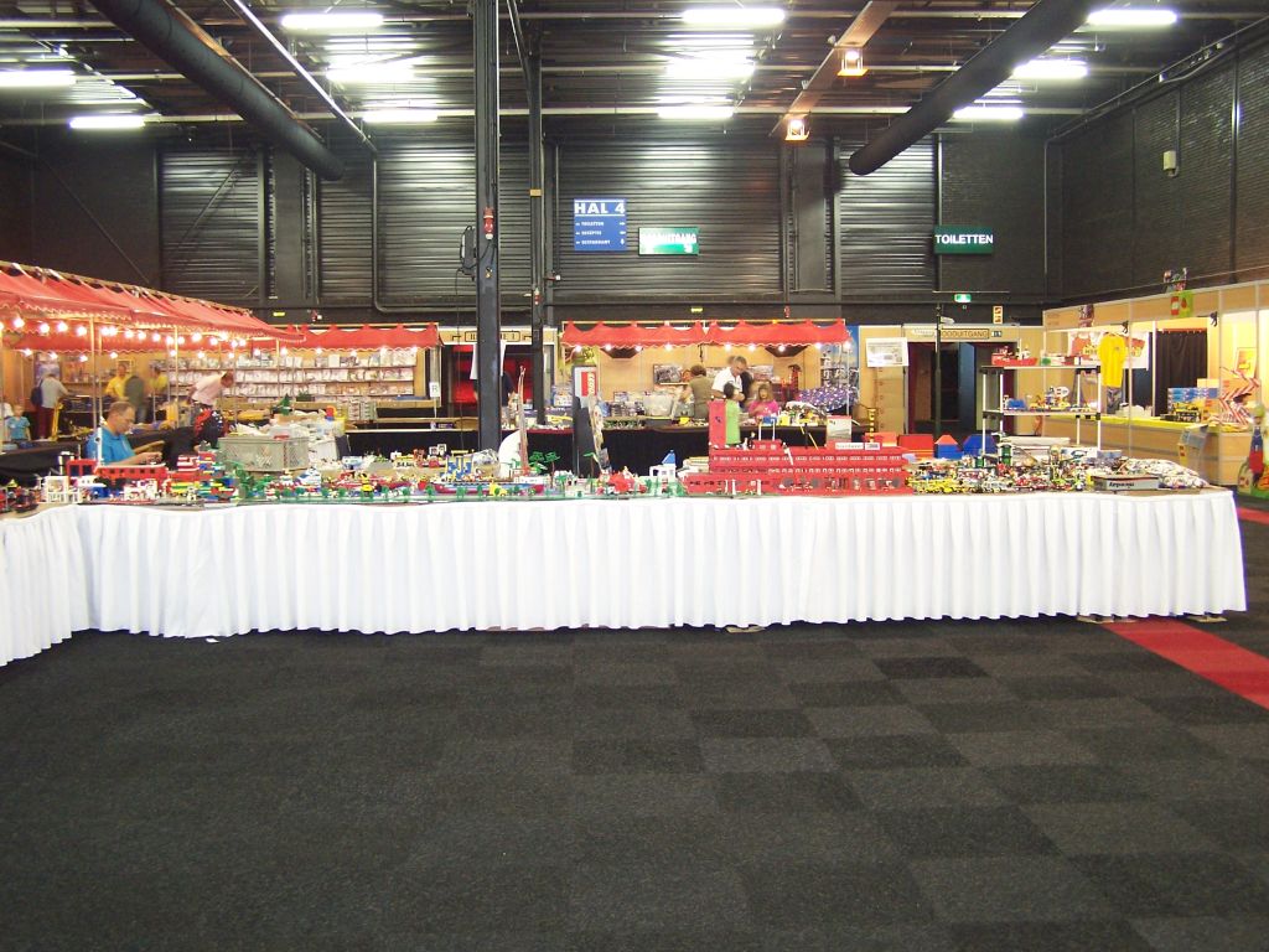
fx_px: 1393
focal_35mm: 38
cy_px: 476
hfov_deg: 49.0
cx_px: 634
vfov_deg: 37.7
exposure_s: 1/6
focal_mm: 6.3
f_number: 2.8
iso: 140
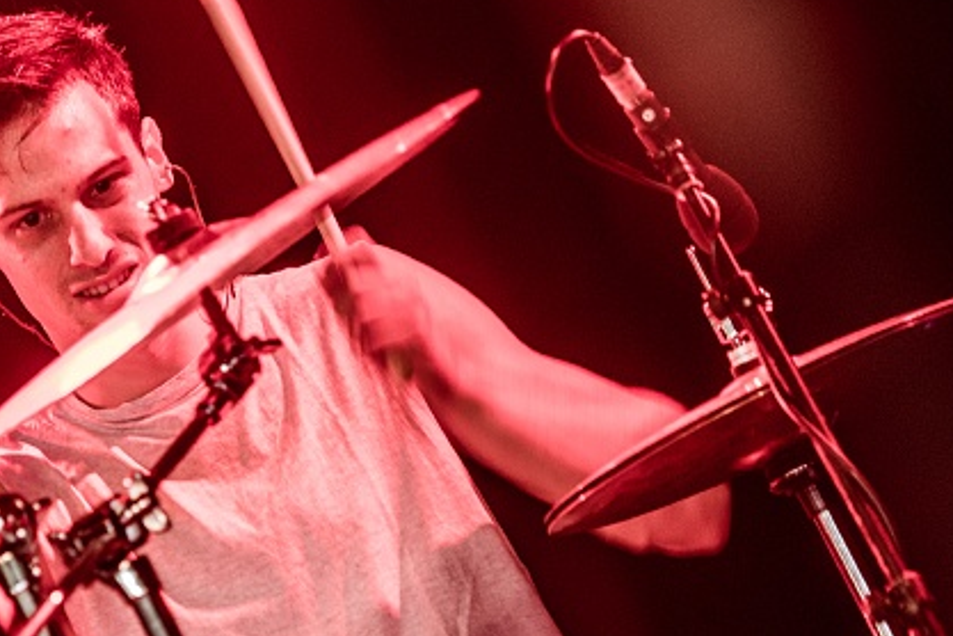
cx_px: 199
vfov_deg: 4.4
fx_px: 8232
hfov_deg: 6.6
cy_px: 332
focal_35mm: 311
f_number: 2.8
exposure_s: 1/80
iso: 1250
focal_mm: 120
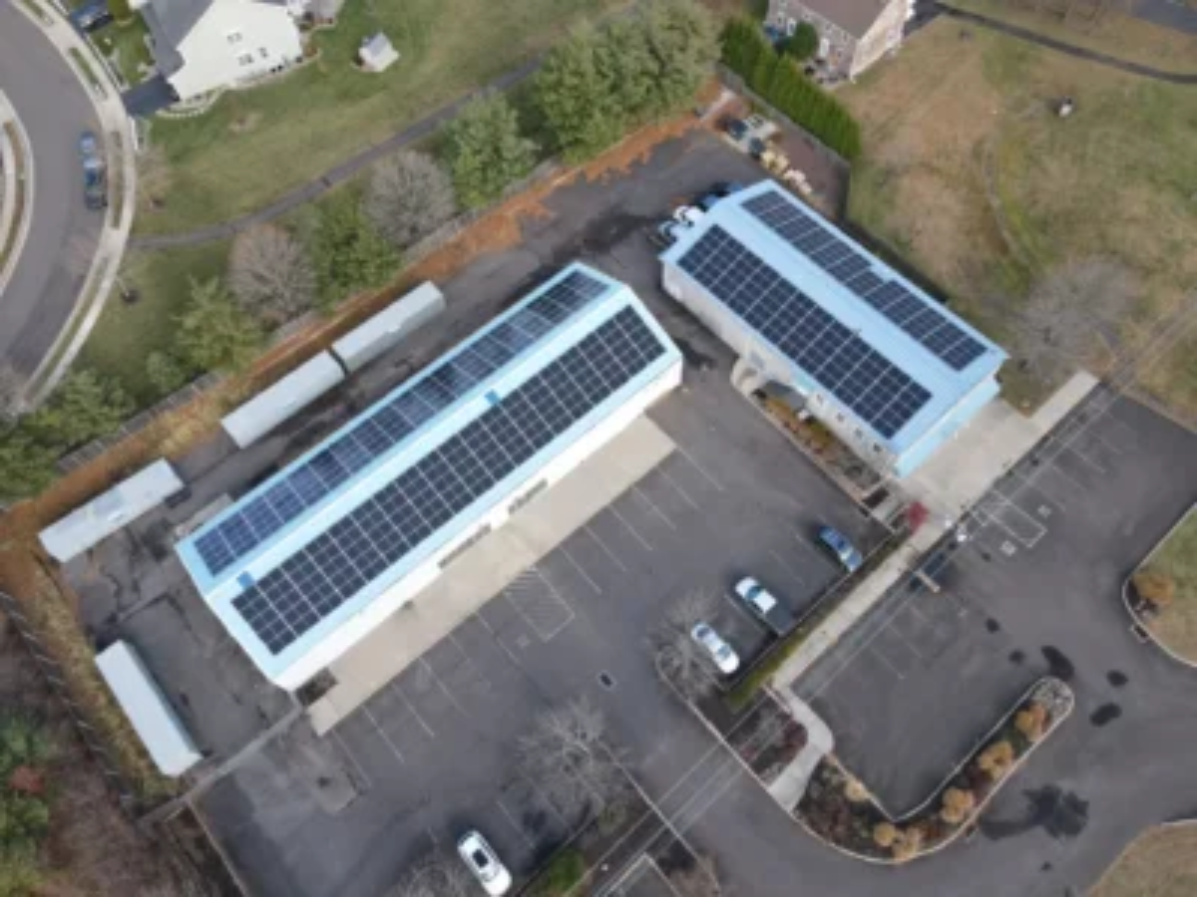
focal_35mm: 24
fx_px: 830
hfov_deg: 71.6
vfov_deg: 56.8
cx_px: 598
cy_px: 448
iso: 200
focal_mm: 4.5
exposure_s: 1/15
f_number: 2.8
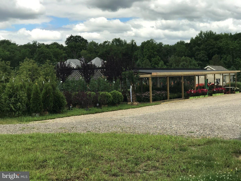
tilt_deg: -2.0
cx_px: 120
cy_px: 90
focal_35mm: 57
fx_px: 397
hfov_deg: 33.8
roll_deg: +2.2
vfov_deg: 25.7
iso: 20
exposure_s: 1/709
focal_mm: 6.6
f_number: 2.8
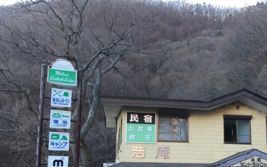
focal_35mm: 46
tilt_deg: +9.0
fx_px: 335
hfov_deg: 42.7
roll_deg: -0.2
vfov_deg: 27.4
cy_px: 134
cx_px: 185
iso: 40
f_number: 2.2
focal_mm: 4.15
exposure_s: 1/120
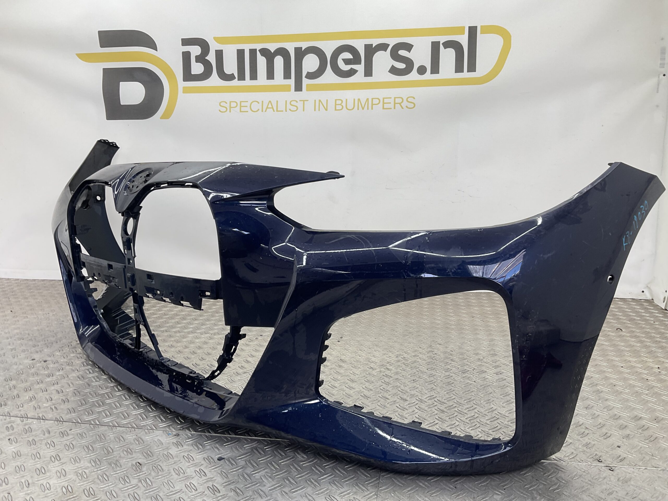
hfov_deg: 61.7
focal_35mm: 29
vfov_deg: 48.2
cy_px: 250
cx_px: 334
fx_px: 560
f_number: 1.8
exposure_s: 1/120
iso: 20
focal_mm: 3
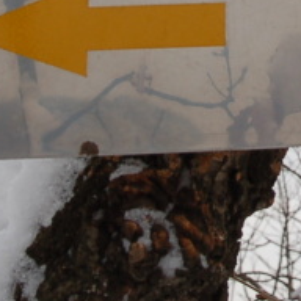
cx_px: 455
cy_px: -167
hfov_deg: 7.9
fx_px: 2135
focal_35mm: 217
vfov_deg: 7.9
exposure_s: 1/250
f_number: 10
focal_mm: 32
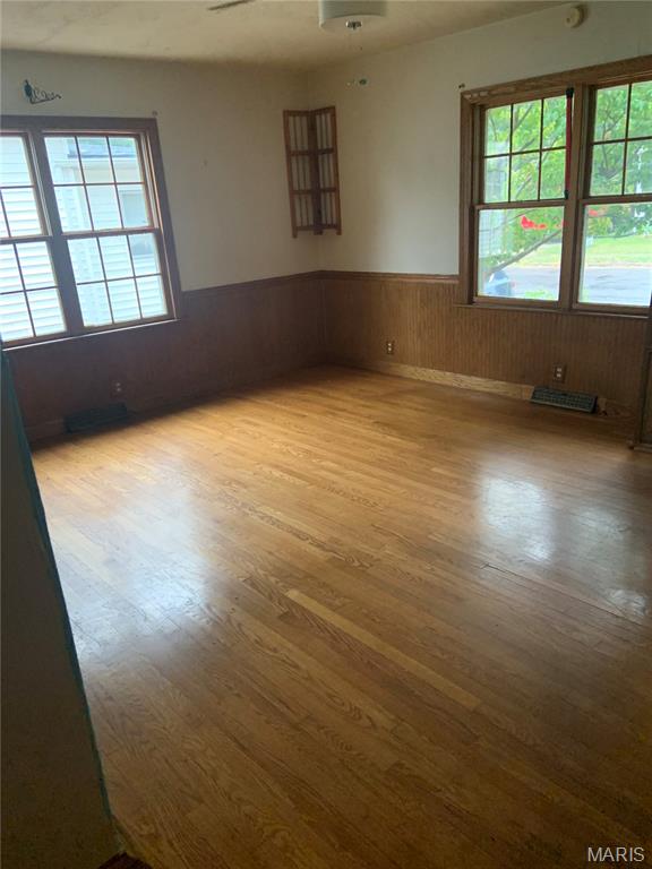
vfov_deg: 67.3
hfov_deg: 53.1
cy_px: 434
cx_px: 326
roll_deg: +4.7
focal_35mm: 26
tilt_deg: -19.6
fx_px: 653
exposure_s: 1/46
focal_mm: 4.25
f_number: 1.8
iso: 400
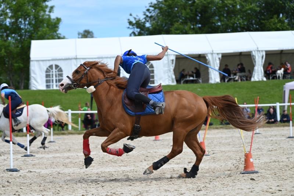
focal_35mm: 140
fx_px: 1142
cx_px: 147
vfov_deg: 9.8
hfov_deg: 14.7
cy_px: 98
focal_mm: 140
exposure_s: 1/1250
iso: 250
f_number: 5.6
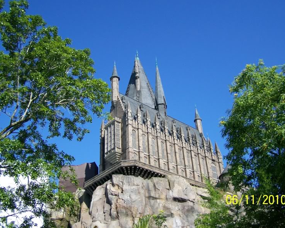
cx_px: 149
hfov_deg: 45.8
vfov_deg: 37.4
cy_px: 114
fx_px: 337
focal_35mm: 40
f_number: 2.8
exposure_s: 1/1000
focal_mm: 6.3
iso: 100
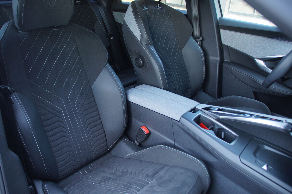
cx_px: 131
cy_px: 92
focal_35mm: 30
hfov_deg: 61.8
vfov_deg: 43.5
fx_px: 243
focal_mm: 18
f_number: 3.5
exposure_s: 1/80
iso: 200
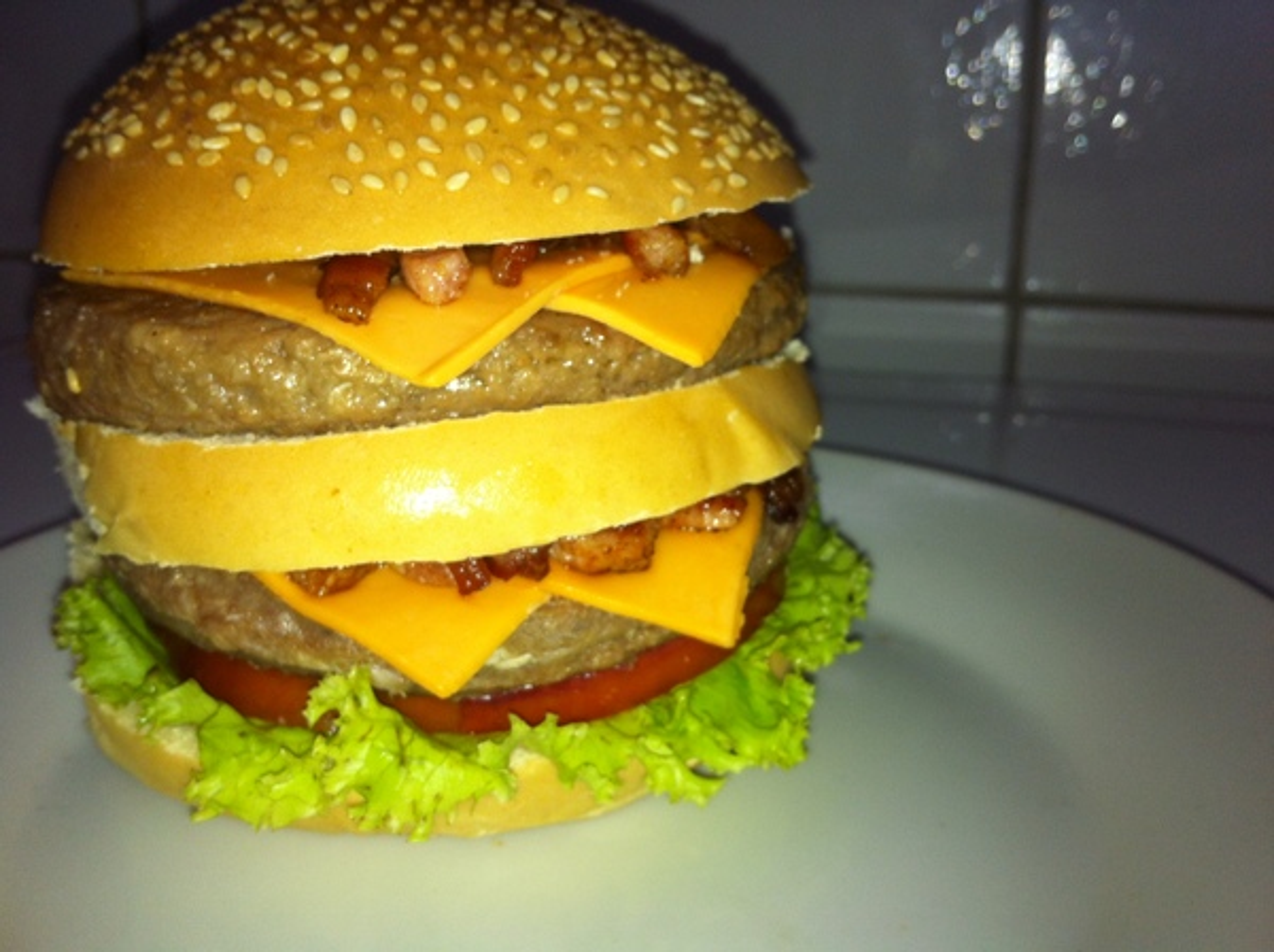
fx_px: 1286
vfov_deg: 40.6
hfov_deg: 52.7
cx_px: 637
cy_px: 476
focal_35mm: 35
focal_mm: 3.85
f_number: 2.8
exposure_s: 1/91
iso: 80
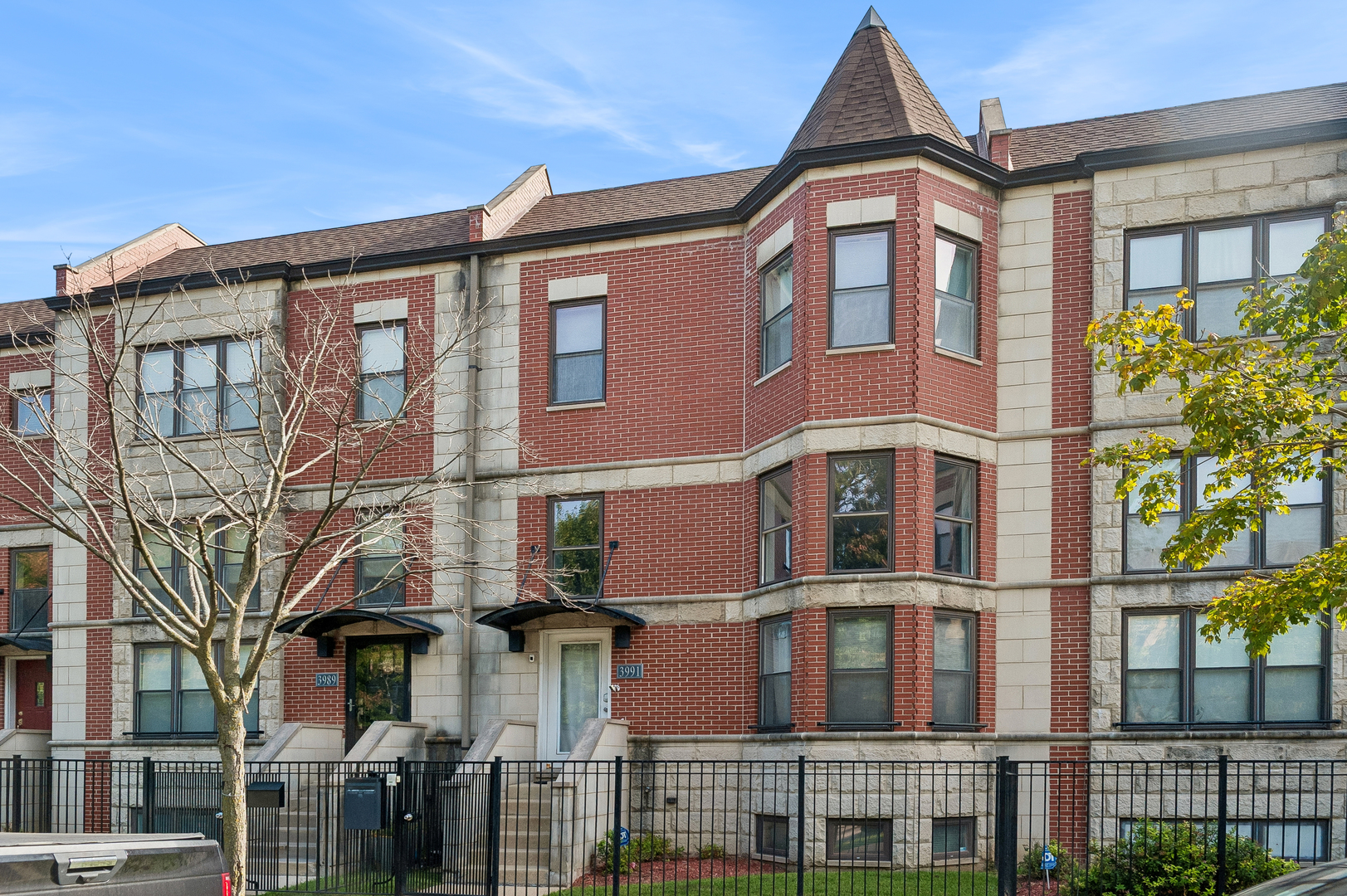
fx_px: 897
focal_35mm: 24
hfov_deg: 73.8
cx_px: 674
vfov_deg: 53.1
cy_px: 448
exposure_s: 1/800
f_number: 8
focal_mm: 24
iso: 400
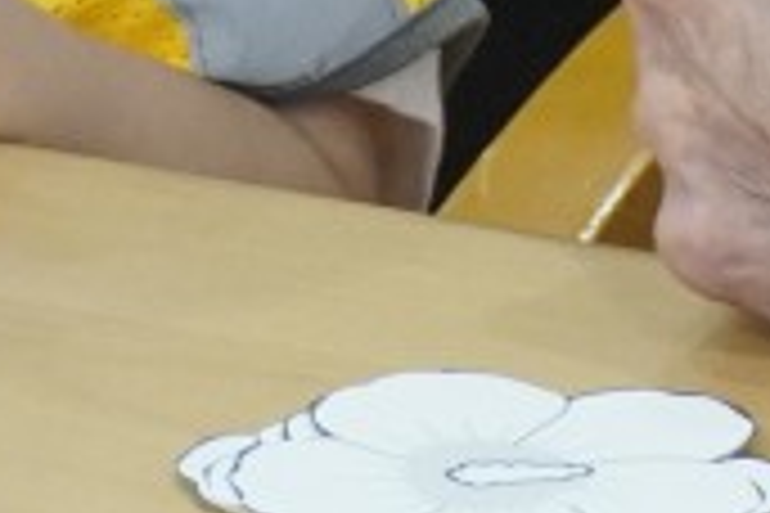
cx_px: 874
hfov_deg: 4.5
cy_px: -943
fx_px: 9854
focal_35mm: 461
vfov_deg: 2.9
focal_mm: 41
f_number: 5.6
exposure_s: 1/160
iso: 3200
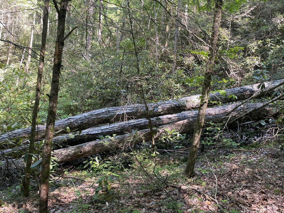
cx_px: 148
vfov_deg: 48.2
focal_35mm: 29
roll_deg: -1.6
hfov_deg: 61.6
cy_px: 110
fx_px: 238
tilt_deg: +0.9
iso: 100
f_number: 1.6
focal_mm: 4.2
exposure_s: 1/121
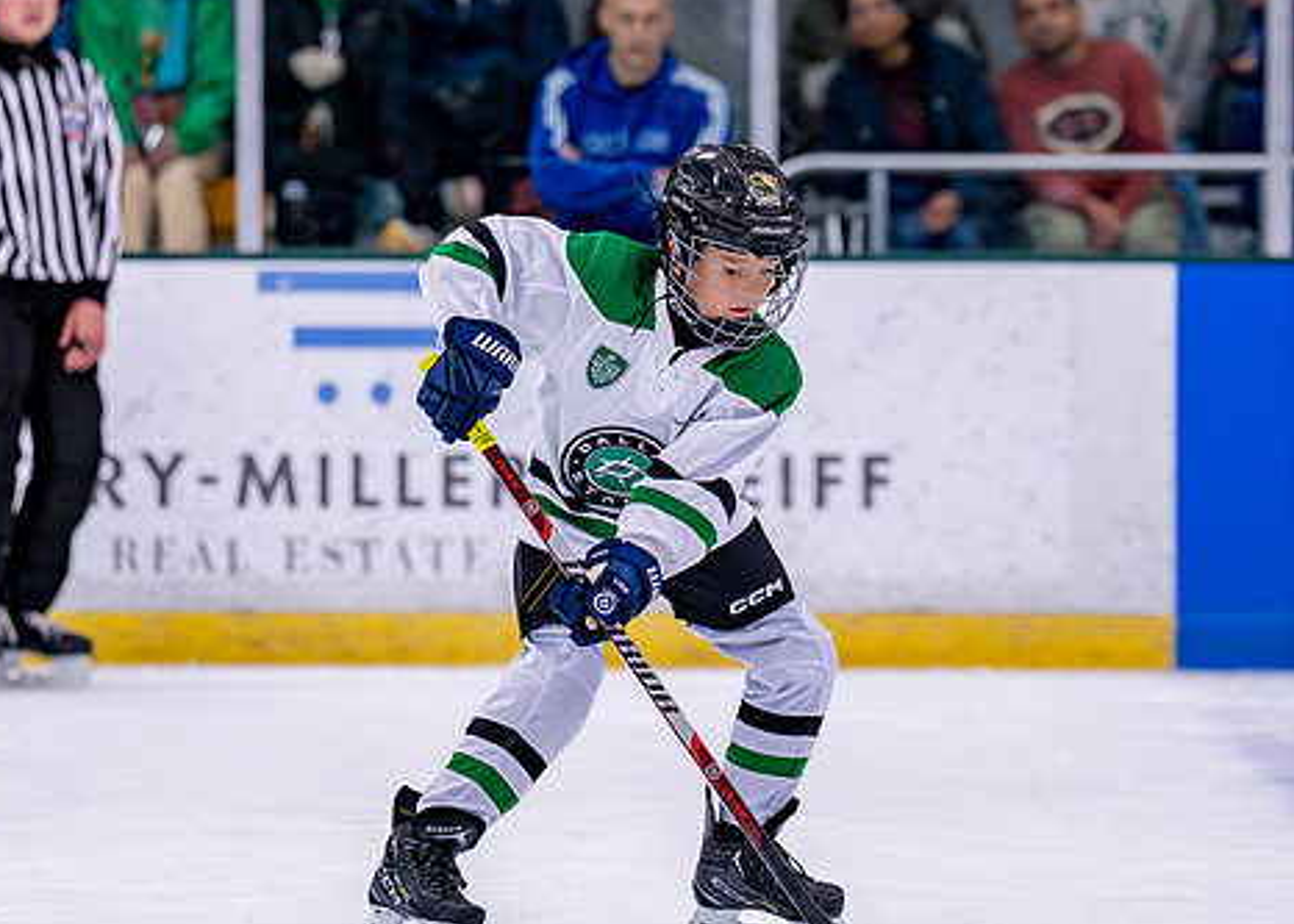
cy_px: 436
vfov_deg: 5.0
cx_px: 677
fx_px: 10586
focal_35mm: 288
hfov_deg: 7.0
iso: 2500
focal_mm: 141
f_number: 2.8
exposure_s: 1/1250
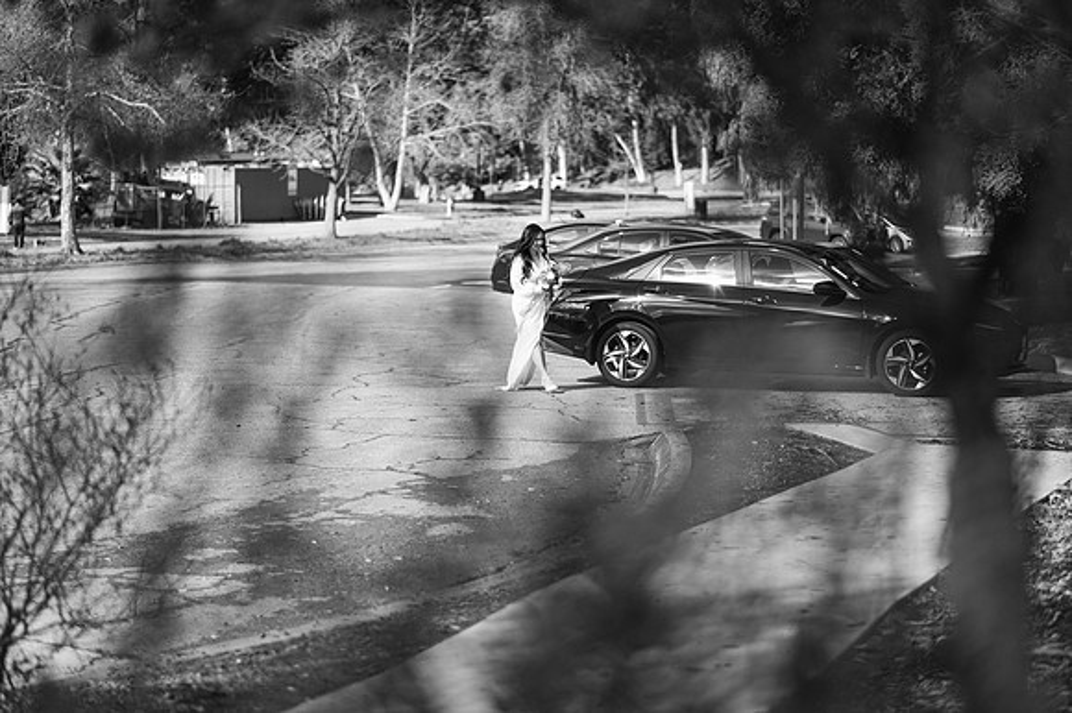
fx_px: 2530
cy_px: 356
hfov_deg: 23.9
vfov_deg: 16.1
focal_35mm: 85
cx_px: 536
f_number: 2
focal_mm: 85
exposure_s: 1/8000
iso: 400
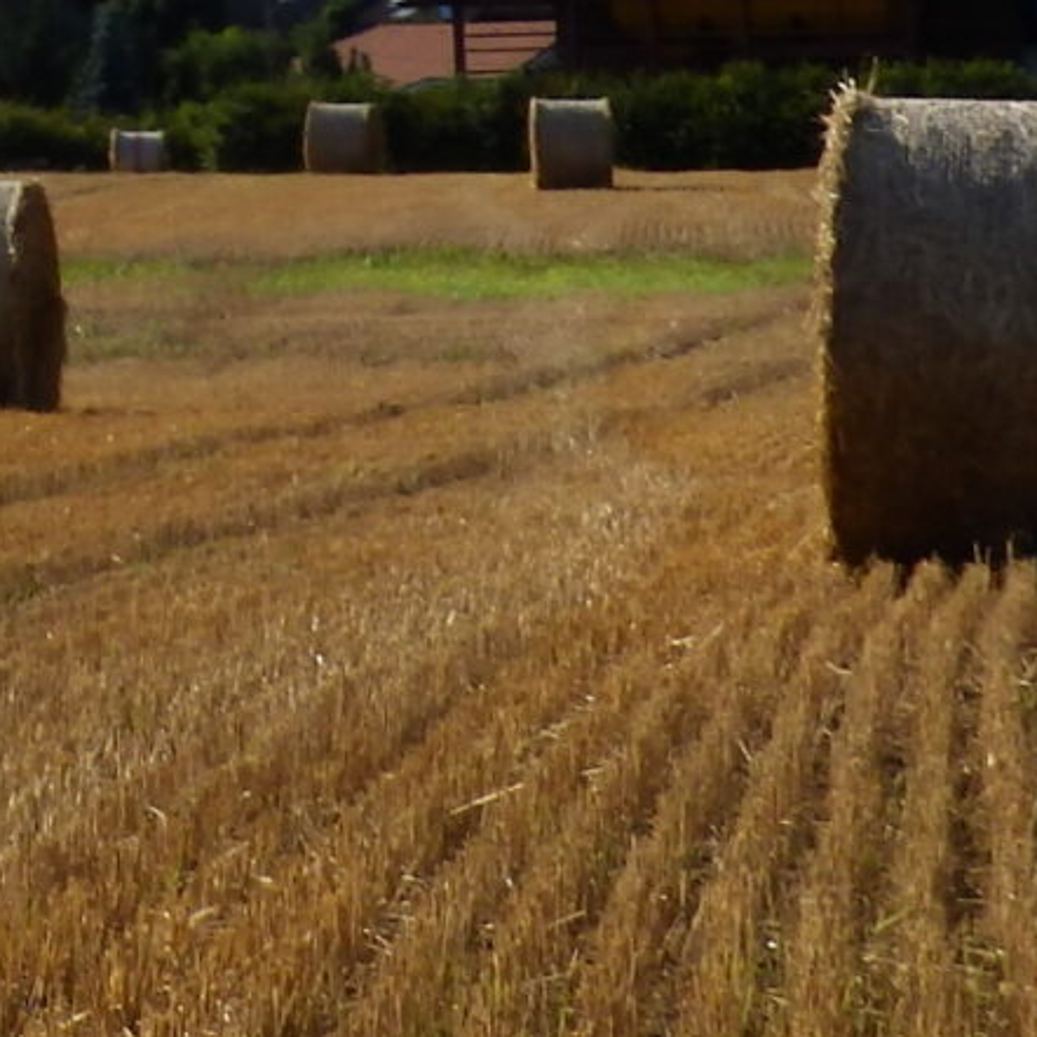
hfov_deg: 5.8
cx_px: -1401
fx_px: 9897
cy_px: -638
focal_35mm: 292
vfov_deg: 5.9
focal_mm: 10
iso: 80
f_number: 4.5
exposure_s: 1/800
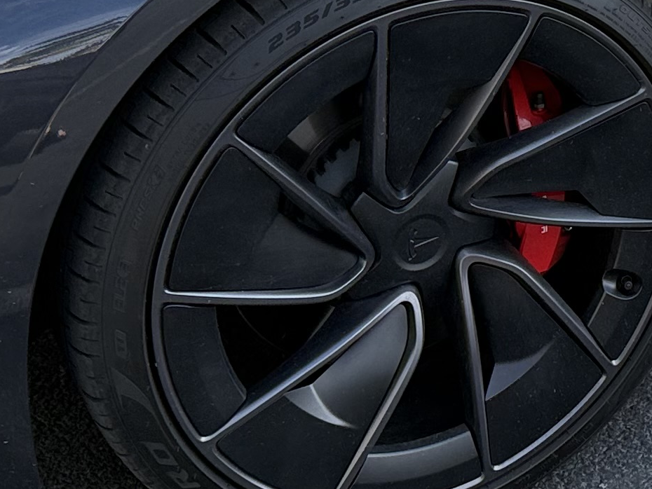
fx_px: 1959
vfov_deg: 13.4
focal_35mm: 104
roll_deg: -1.5
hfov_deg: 17.7
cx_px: 845
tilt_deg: -15.0
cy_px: -261
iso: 100
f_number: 1.78
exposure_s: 1/1770
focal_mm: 6.76
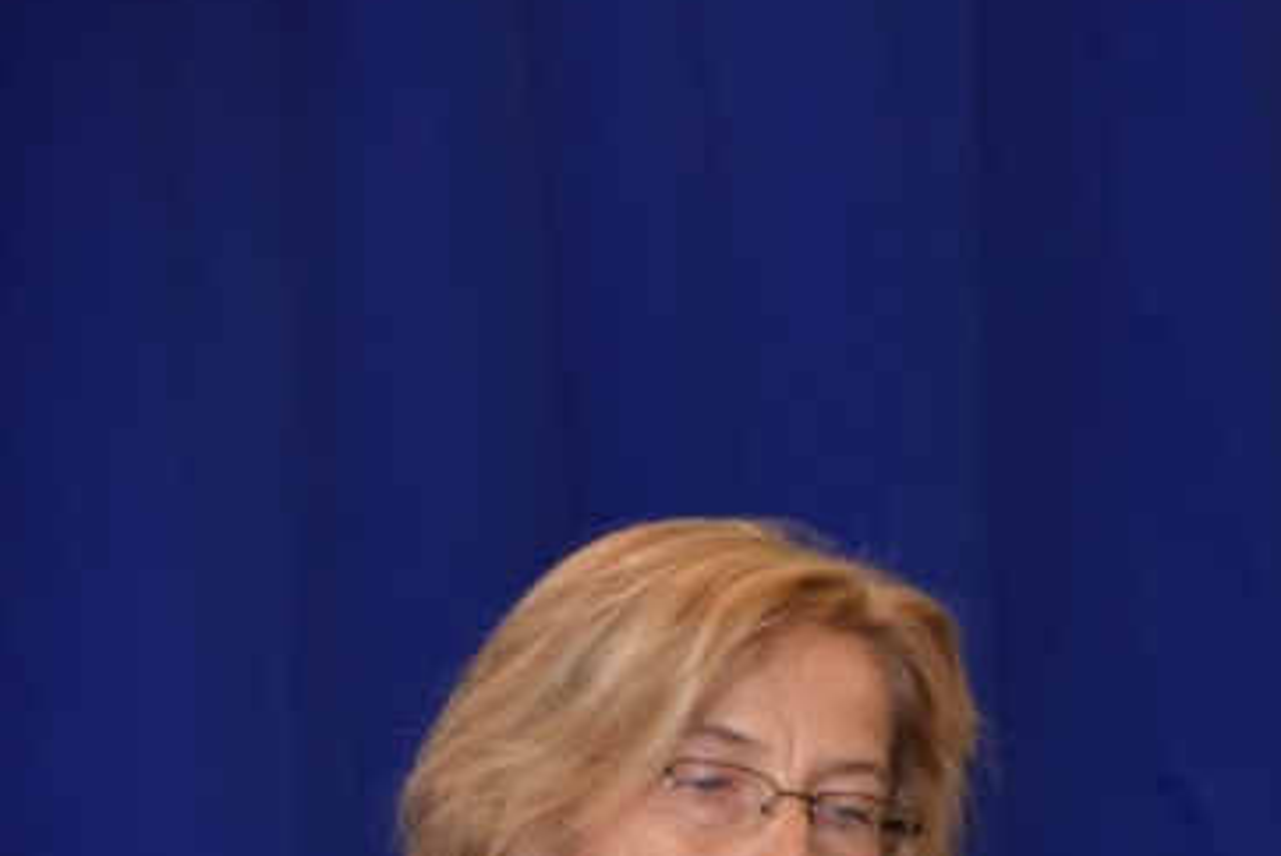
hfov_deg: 5.7
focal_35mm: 360
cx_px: 1752
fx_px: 12835
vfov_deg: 3.8
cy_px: 1183
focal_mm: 85
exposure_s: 1/125
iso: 800
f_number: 5.6
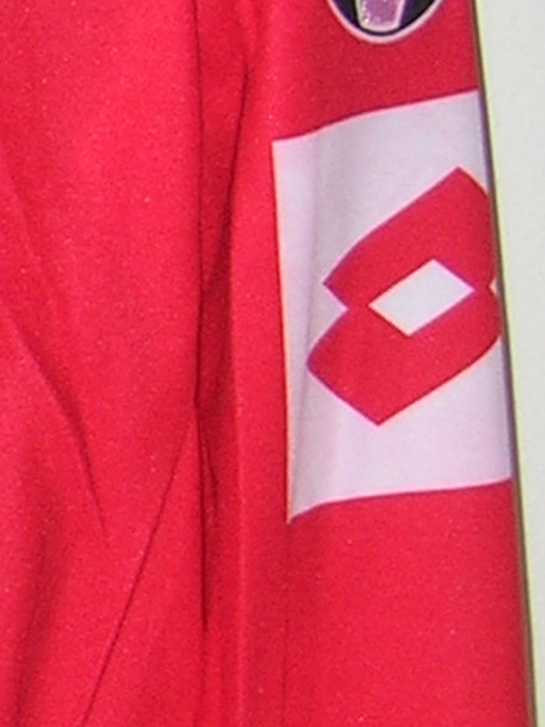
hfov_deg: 6.7
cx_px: -912
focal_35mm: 206
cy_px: 425
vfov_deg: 9.6
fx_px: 4324
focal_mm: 5.7
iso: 50
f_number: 2.9
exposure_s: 1/60.1
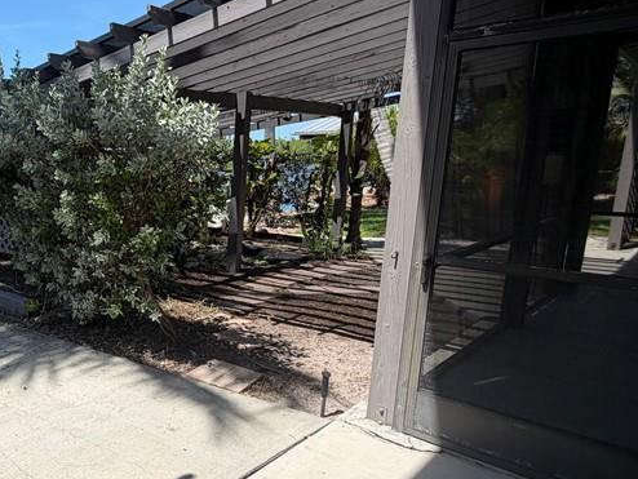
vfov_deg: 48.3
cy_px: 241
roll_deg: +0.5
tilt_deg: -8.7
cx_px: 40
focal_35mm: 29
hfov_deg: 52.5
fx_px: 535
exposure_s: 1/830
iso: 20
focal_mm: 2.22
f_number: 2.2
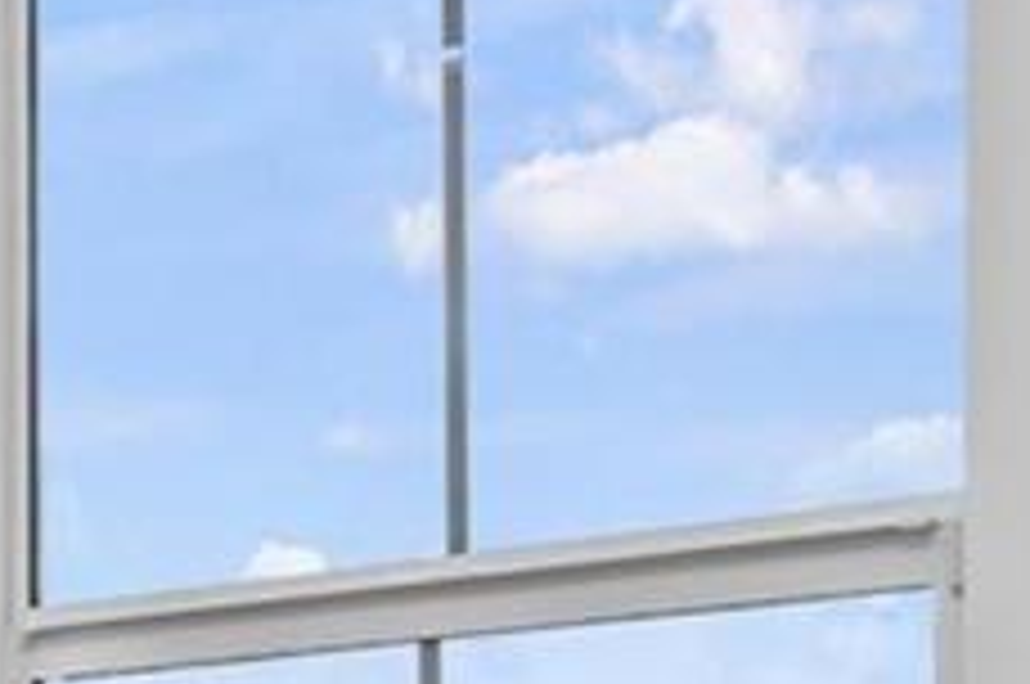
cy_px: 1004
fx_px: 2800
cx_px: -1934
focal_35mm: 98
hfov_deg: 12.0
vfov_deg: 13.2
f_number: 8
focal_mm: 14
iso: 400
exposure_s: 1/20
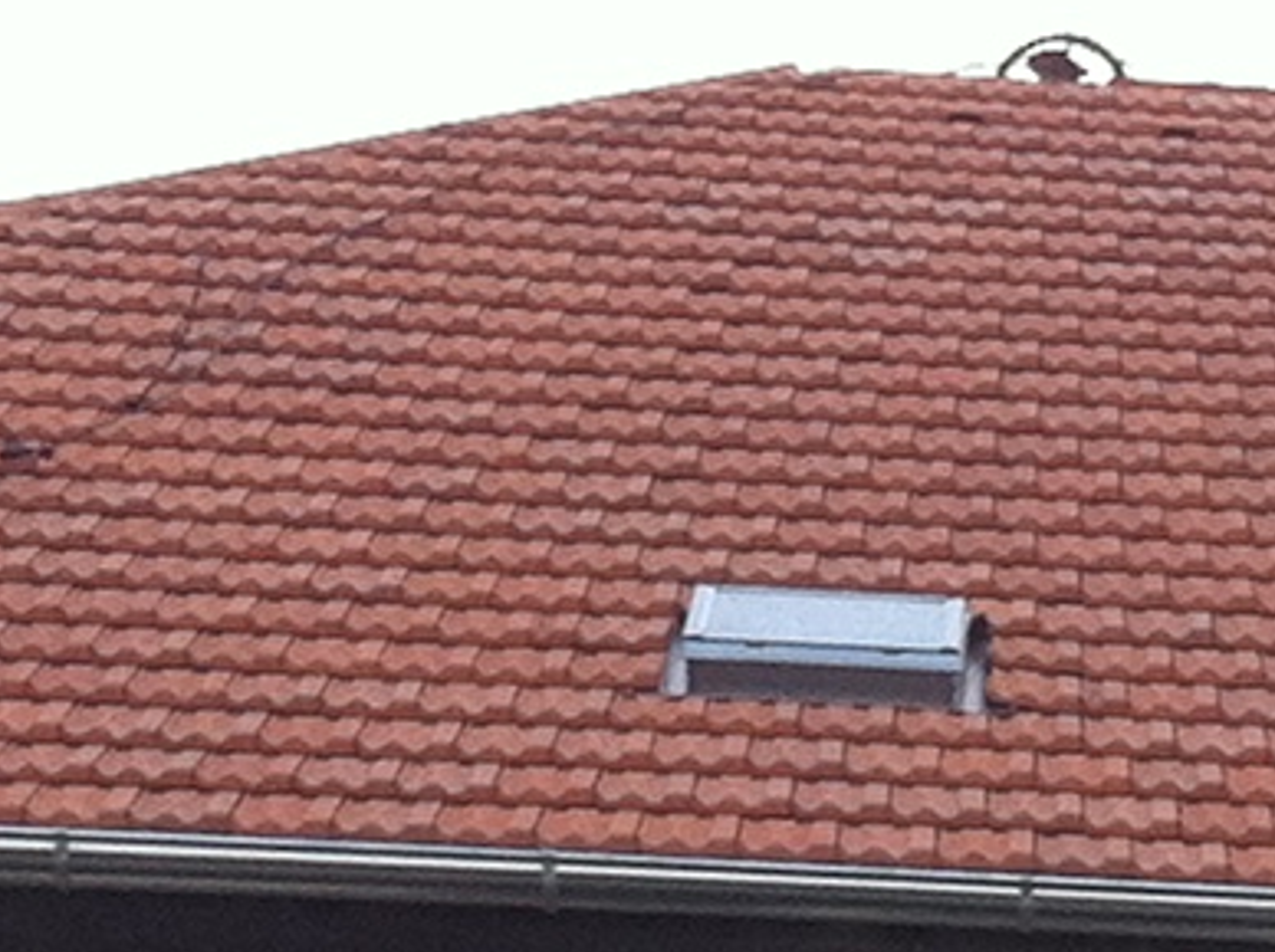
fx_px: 8608
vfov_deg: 6.1
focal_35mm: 234
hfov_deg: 7.9
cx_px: 2931
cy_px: 2081
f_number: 2.8
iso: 80
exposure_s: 1/437
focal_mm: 3.85
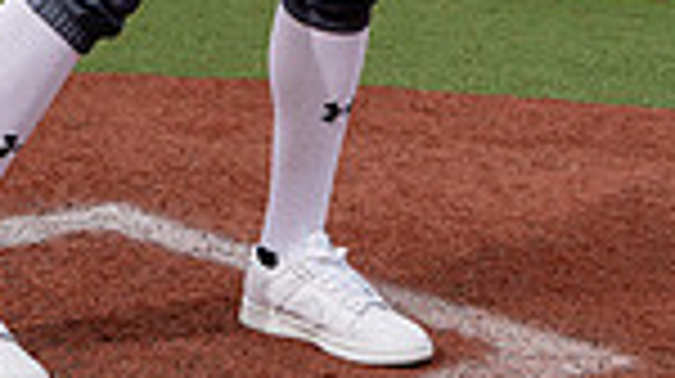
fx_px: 1967
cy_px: -522
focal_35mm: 110
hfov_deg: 19.4
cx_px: 180
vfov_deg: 9.7
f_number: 8
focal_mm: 35
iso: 125
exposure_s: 1/250
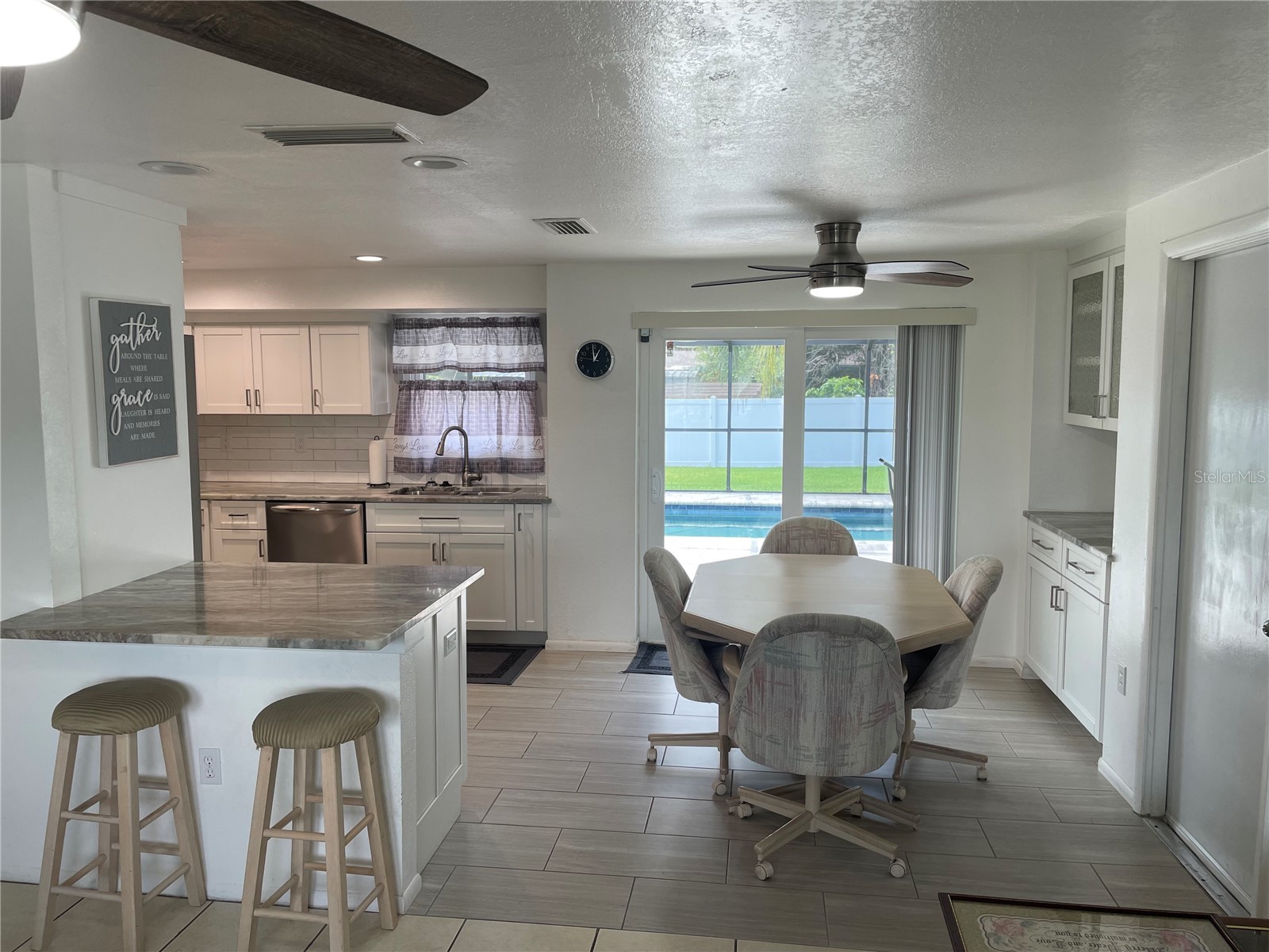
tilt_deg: -5.5
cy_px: 476
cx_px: 634
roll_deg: +0.0
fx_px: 953
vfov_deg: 53.1
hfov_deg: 67.3
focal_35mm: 26
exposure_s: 1/120
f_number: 1.6
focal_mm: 4.2
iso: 32
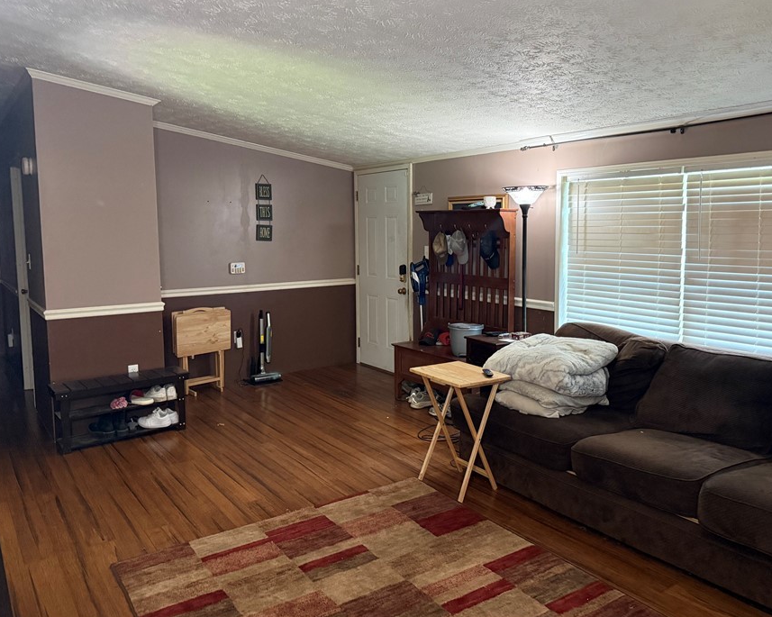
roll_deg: +0.5
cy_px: 279
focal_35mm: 28
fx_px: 640
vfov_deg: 51.4
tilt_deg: -4.1
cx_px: 405
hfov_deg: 62.2
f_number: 1.78
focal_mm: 6.76
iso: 640
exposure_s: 1/60
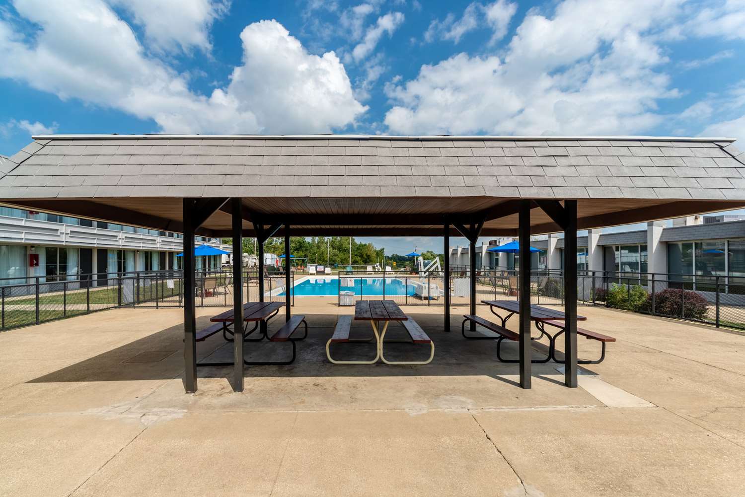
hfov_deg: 104.2
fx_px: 290
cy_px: 248
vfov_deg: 81.2
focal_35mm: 14
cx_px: 372
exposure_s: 1/2000
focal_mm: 14
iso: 400
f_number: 11
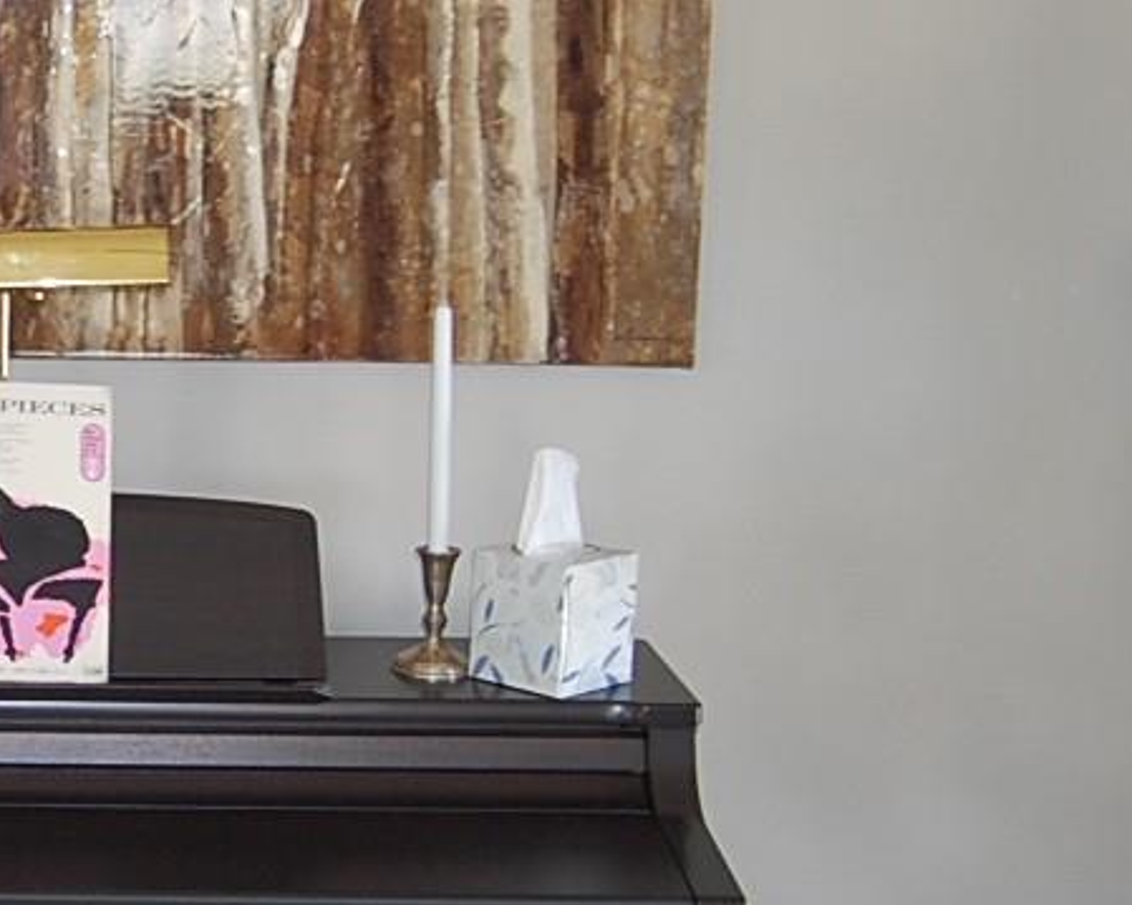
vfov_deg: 17.1
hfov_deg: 20.0
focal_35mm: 90
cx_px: -227
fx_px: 3000
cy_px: 572
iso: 400
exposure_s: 1/60
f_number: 3.5
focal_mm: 19
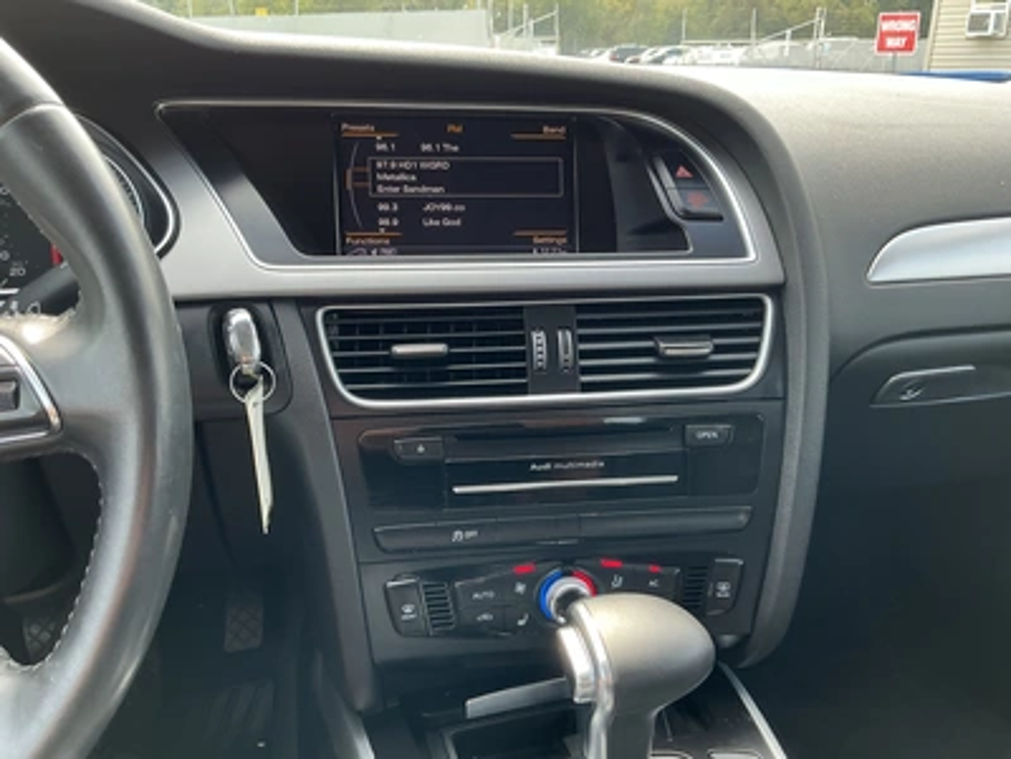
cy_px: 380
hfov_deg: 63.4
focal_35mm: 28
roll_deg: +0.3
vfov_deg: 49.7
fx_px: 818
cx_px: 506
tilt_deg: -19.1
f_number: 1.8
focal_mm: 3
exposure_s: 1/122
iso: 40
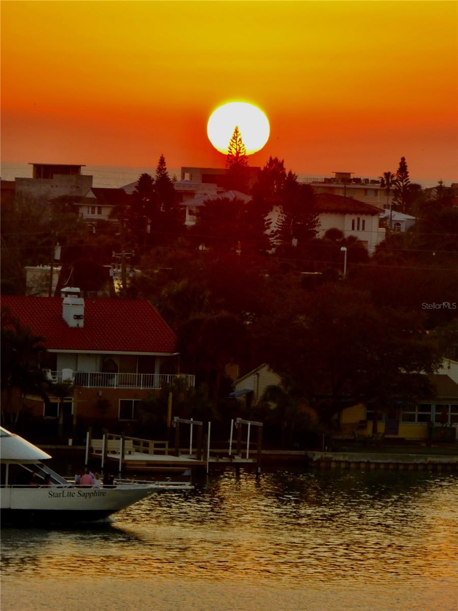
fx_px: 6580
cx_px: 229
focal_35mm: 373
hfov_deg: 4.0
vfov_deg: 5.3
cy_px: 306
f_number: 6
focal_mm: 66.8
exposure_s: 1/100
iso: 250
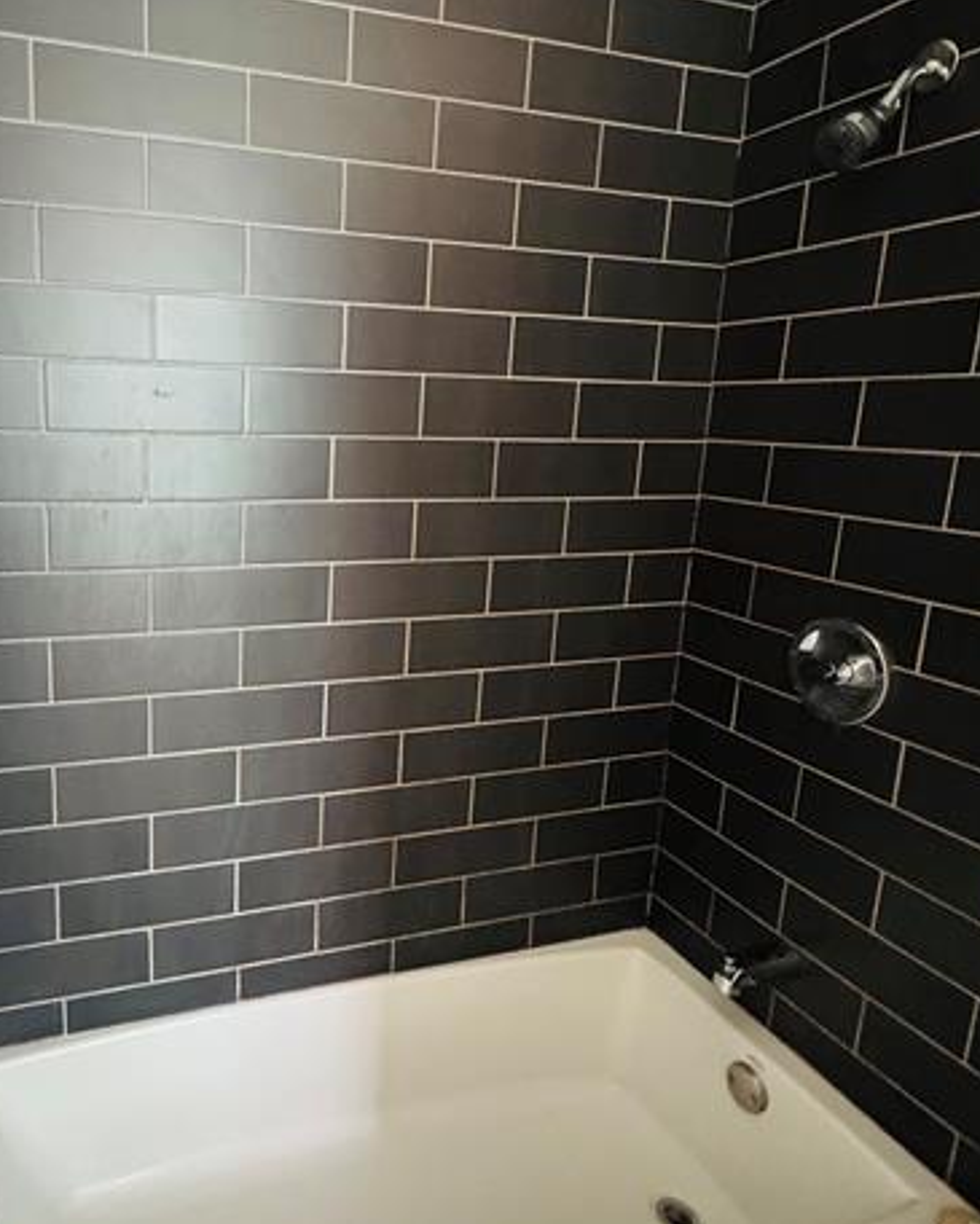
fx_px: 834
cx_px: 282
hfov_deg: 58.6
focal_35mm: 23
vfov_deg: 72.5
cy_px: 574
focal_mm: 2.22
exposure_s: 1/40
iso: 1000
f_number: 2.2
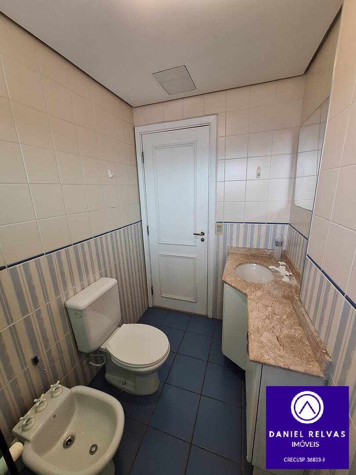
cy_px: 238
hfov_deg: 89.9
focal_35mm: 13
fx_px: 178
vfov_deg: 106.2
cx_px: 178
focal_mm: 1.74
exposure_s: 1/40
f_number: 2.2
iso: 160
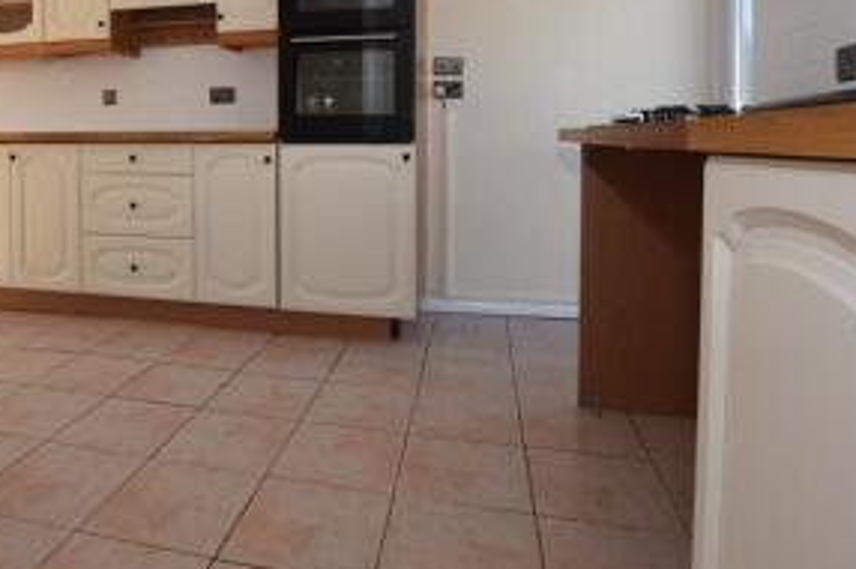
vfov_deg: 49.4
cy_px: 151
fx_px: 594
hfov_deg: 70.1
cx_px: 308
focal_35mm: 25
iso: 320
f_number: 5.6
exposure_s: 1/125
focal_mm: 10
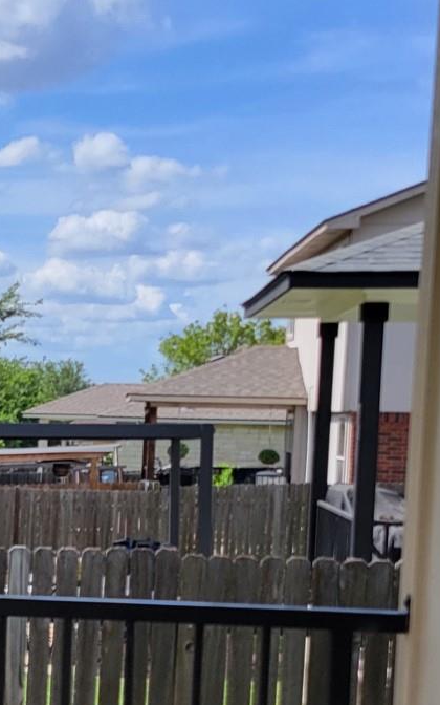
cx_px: -460
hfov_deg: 13.3
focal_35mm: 84
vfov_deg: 24.5
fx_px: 1612
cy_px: 485
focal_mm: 5.4
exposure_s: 1/1889
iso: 40
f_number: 1.8
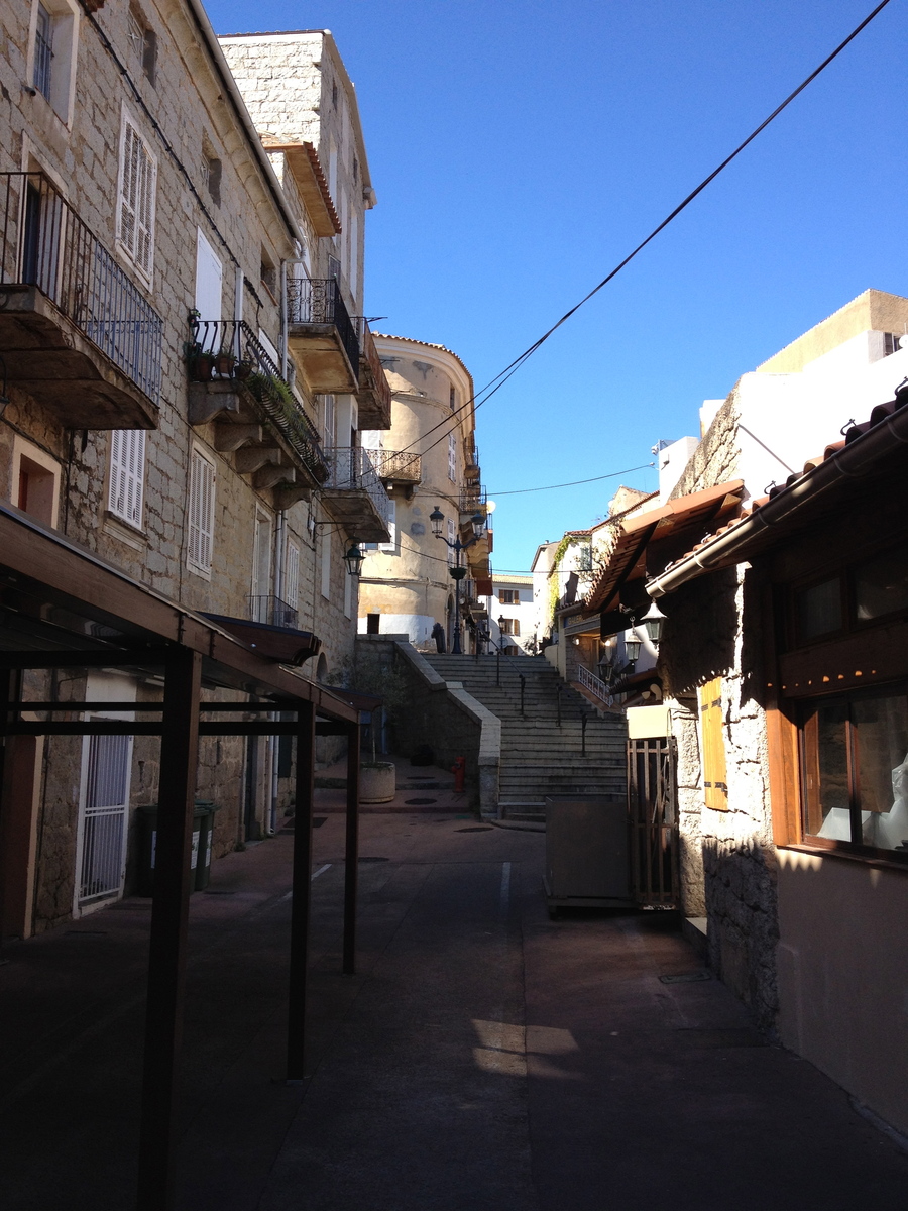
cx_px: 454
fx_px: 1224
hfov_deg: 40.7
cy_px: 606
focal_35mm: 35
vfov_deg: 52.6
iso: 64
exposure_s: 1/717
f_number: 2.4
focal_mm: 4.28
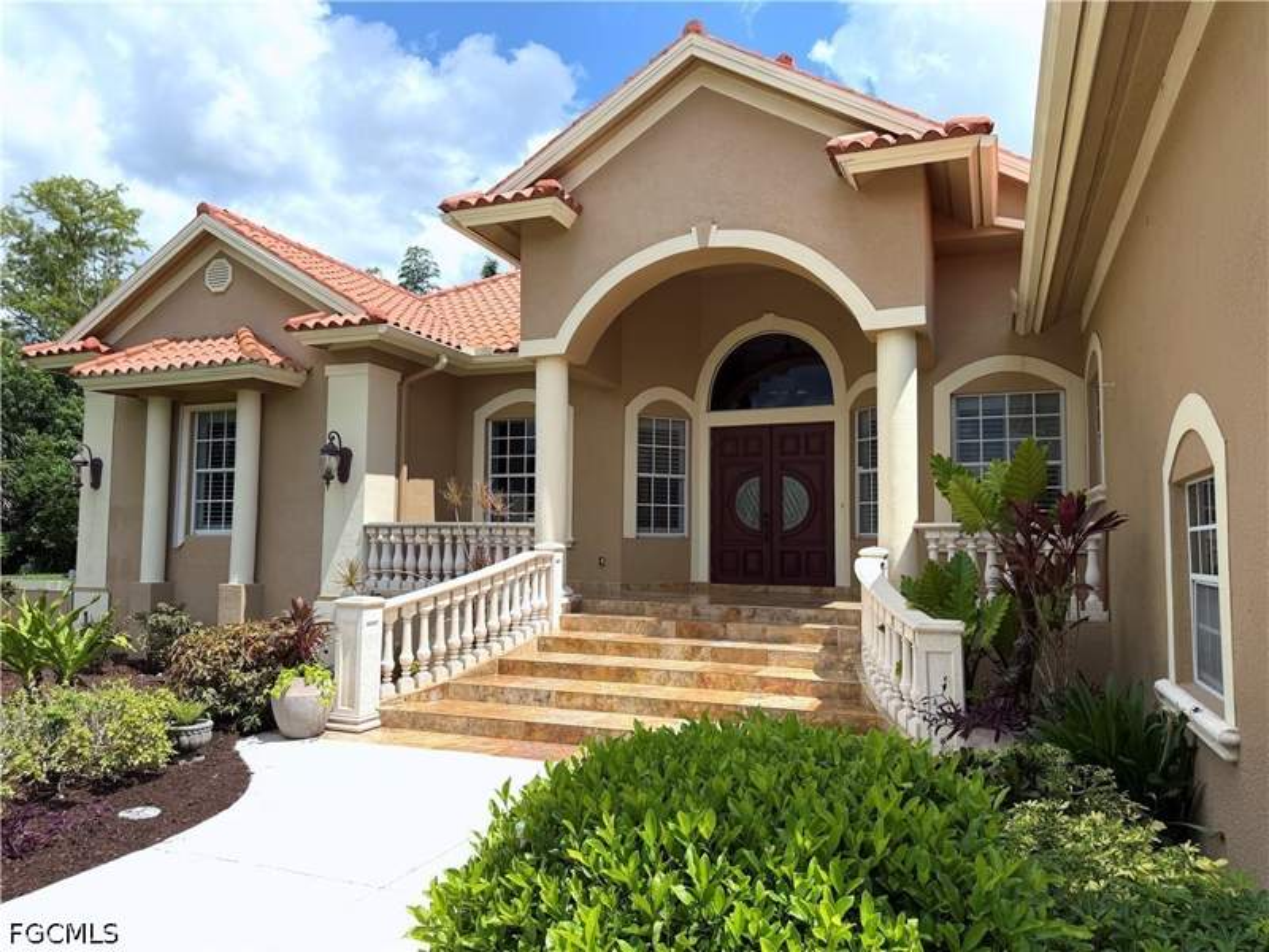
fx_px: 880
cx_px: 634
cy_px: 476
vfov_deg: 56.8
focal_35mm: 24
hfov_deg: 71.6
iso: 80
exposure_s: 1/4975
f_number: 1.78
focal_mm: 6.76
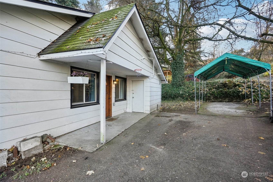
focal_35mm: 16
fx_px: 121
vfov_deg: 73.7
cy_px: 91
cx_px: 136
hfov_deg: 96.7
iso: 400
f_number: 8
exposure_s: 1/80
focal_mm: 16
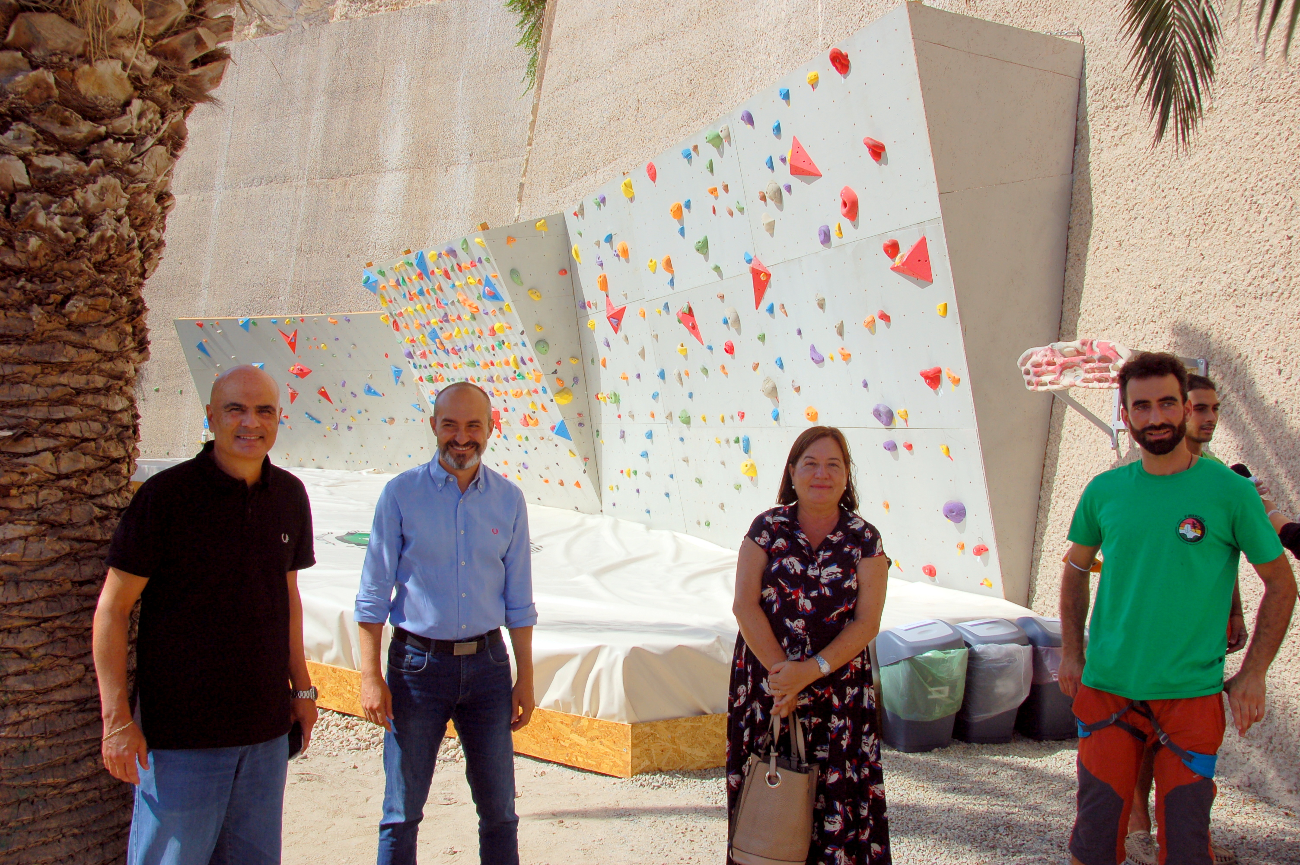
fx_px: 1082
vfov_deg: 43.5
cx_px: 650
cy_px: 432
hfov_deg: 62.0
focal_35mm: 30
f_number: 11
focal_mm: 20
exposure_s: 1/500
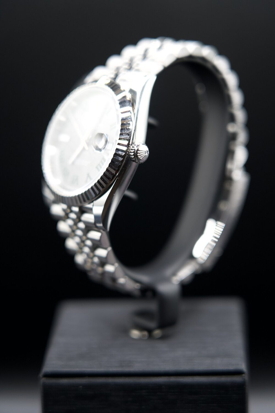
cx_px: 138
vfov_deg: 19.5
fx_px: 1203
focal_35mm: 105
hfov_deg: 13.0
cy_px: 206
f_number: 4
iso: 1600
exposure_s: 1/160
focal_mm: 105
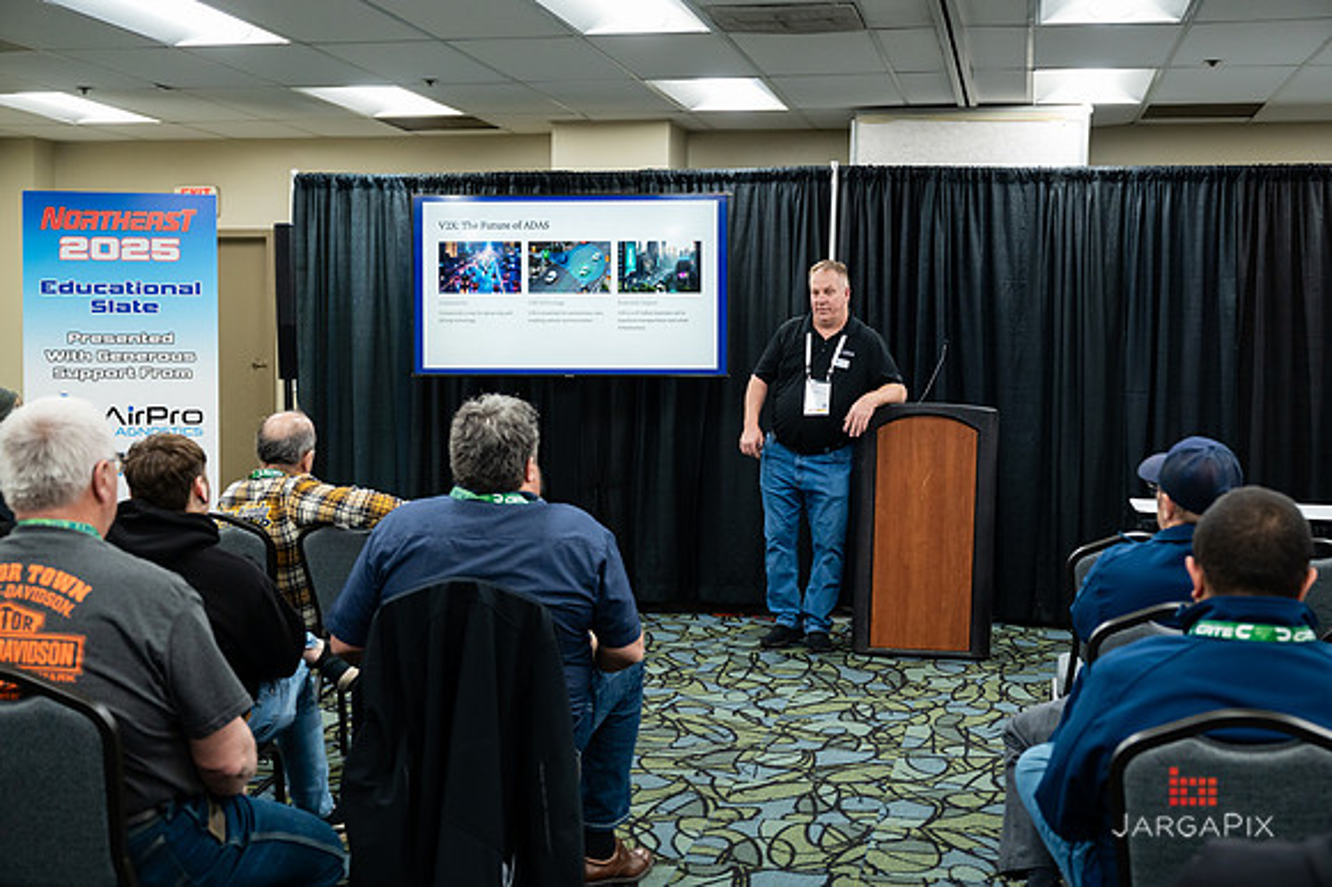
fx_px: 1723
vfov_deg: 28.9
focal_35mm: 47
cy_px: 444
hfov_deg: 42.3
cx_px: 666
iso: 2000
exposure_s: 1/200
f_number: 4
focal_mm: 46
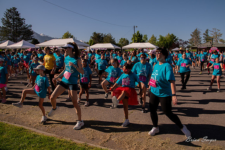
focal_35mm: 27
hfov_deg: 68.2
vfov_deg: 48.6
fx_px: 166
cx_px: 121
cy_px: 72
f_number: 8
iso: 200
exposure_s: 1/500
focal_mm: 24
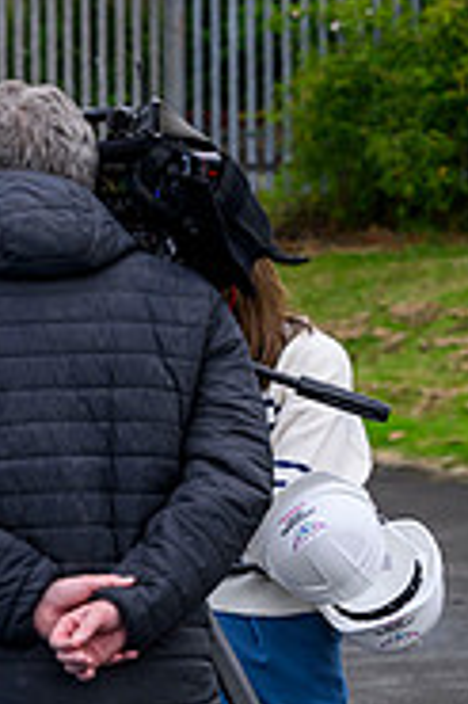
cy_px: 573
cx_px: -605
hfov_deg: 5.6
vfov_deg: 8.7
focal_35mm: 235
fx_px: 4591
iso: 500
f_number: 4
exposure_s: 1/1000
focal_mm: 75
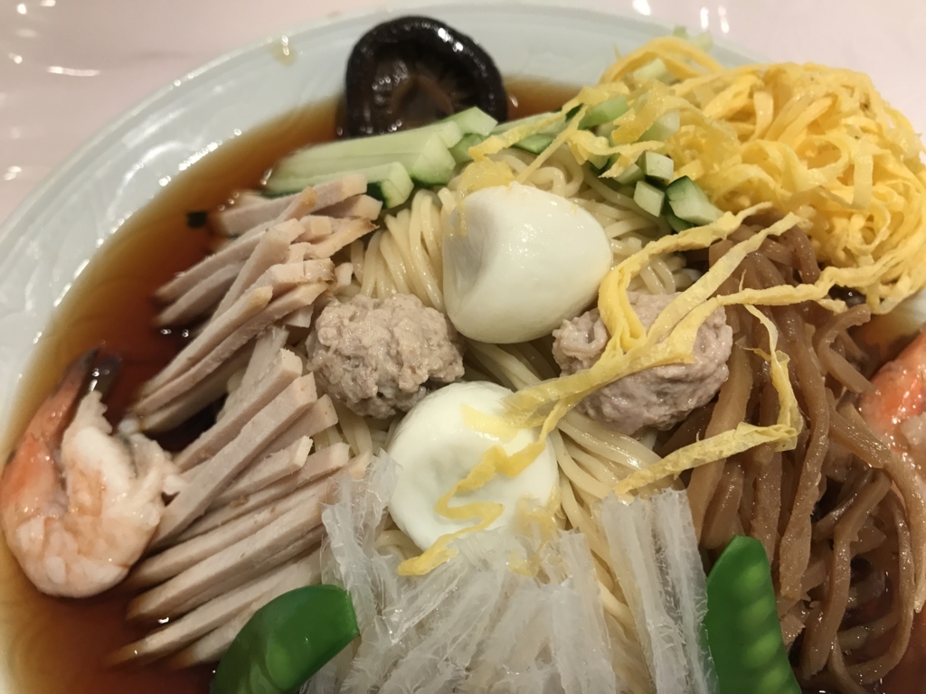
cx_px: 463
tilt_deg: -63.8
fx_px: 749
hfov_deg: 63.4
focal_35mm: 28
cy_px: 347
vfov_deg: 49.7
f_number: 1.8
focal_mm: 3.99
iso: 40
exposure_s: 1/20
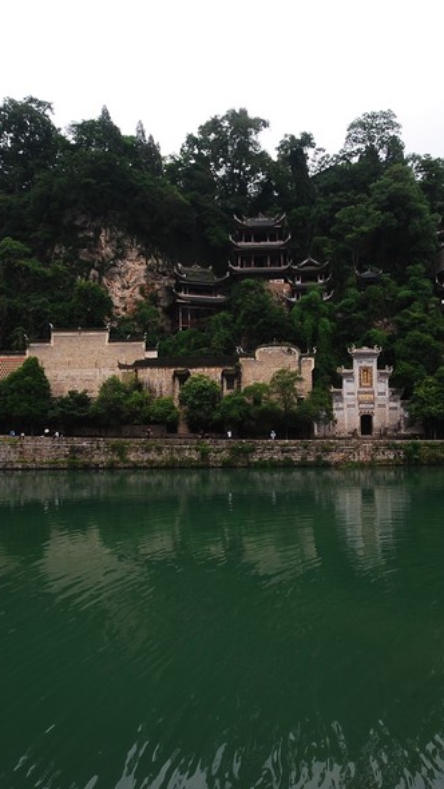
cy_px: 396
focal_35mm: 24
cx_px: 241
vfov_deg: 76.3
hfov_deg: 47.6
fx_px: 502
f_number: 10
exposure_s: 1/100
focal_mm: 10
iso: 100
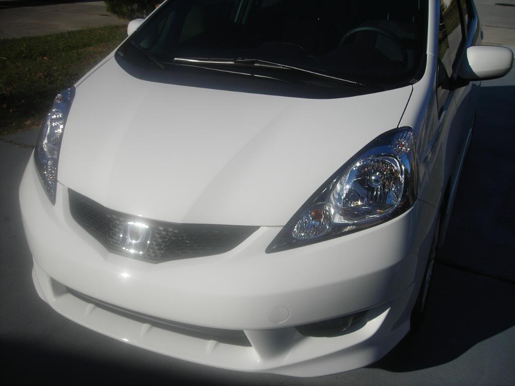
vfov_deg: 37.7
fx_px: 565
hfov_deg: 49.0
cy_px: 193
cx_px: 258
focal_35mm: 38
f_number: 6.4
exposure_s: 1/420
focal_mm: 6.3
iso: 50
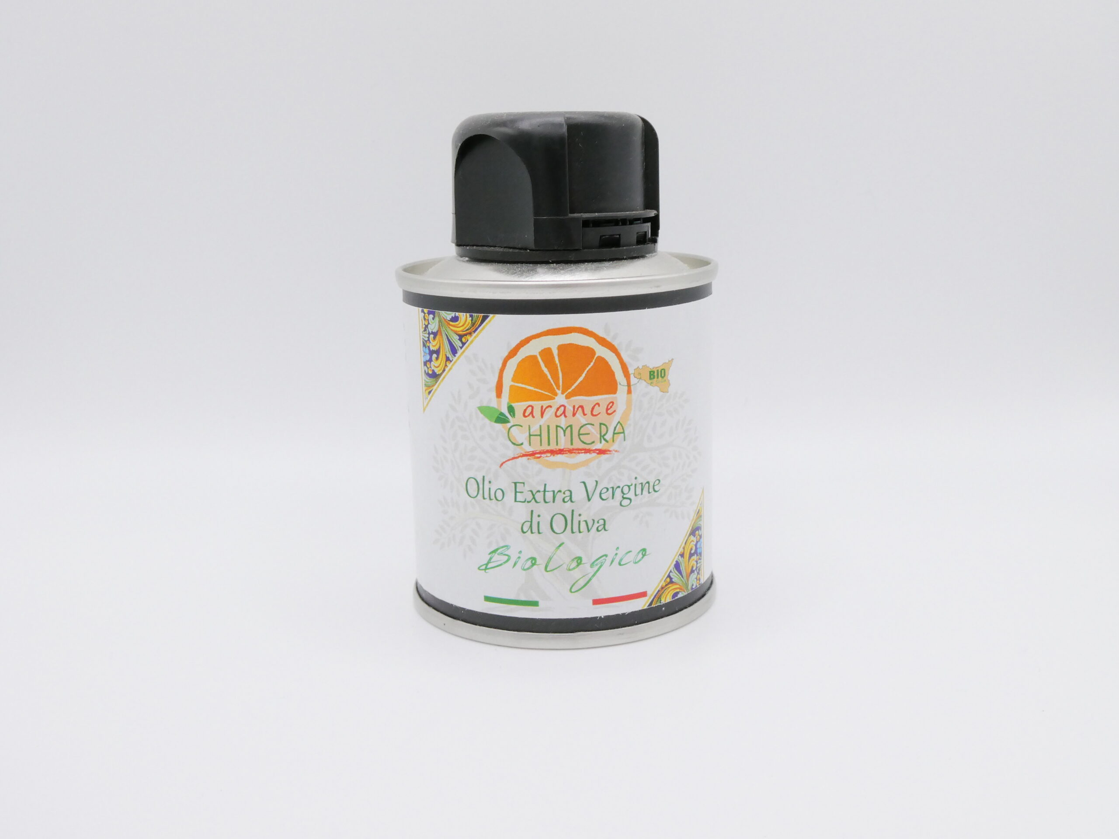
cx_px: 560
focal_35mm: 37
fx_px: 1196
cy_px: 420
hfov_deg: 50.1
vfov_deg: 38.7
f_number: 5
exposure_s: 1/125
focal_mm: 6.7
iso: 80
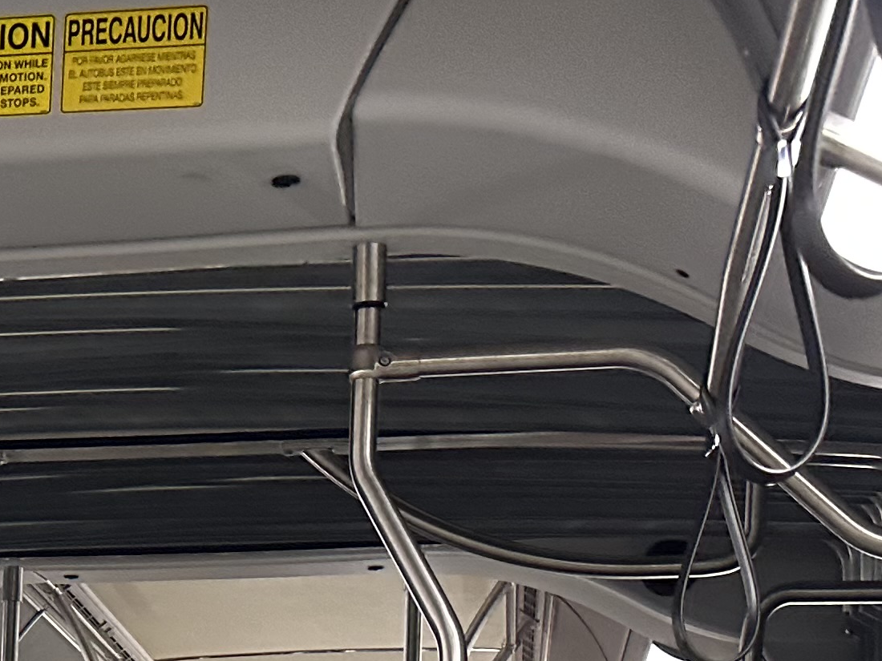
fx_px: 2242
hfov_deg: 21.3
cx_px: -51
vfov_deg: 14.6
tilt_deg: -7.3
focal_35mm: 88
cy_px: 1203
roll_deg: -3.8
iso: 250
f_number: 1.78
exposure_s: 1/68
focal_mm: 6.86
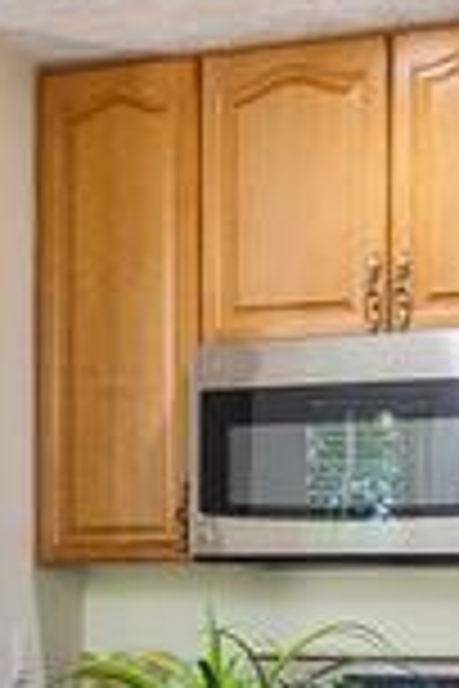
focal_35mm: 107
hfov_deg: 12.4
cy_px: 679
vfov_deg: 18.6
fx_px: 2046
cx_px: -162
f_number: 6.3
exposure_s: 1/3
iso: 320
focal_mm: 16
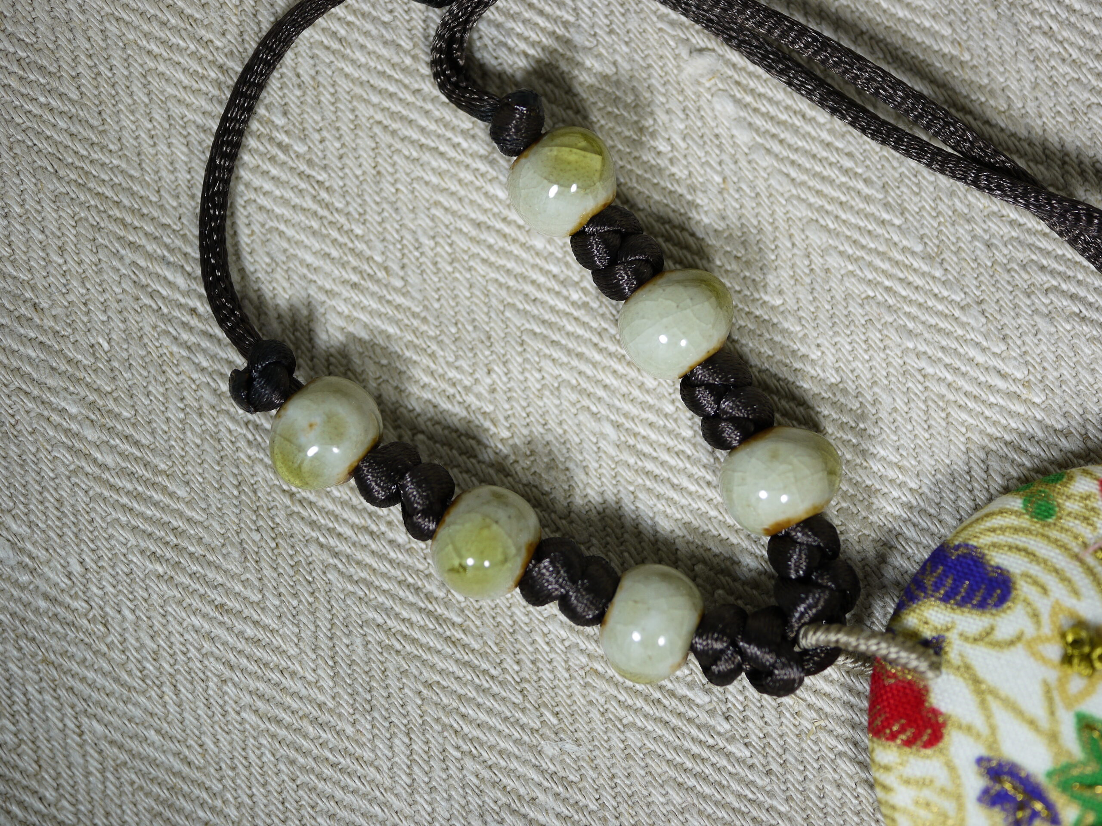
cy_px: 413
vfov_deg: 24.4
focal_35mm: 60
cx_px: 551
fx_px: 1910
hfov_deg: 32.2
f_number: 2.8
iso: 160
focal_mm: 30
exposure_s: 1/200
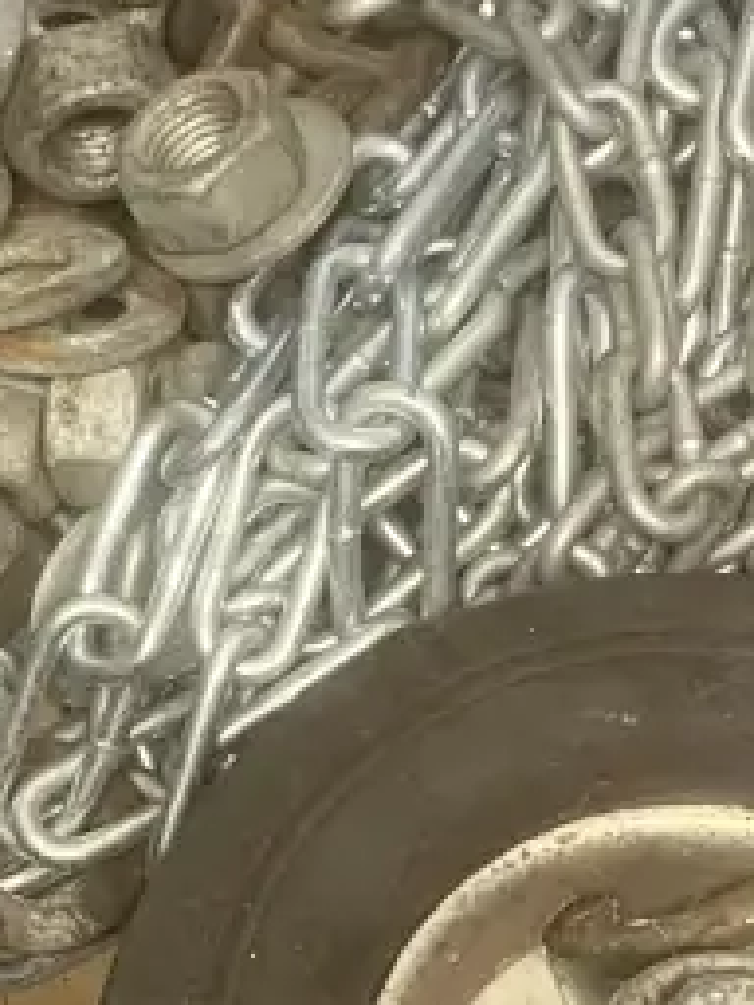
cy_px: 911
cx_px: -102
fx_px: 3253
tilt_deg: -72.9
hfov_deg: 12.9
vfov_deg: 17.3
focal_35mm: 112
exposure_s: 1/50
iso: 200
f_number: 1.8
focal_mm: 3.99
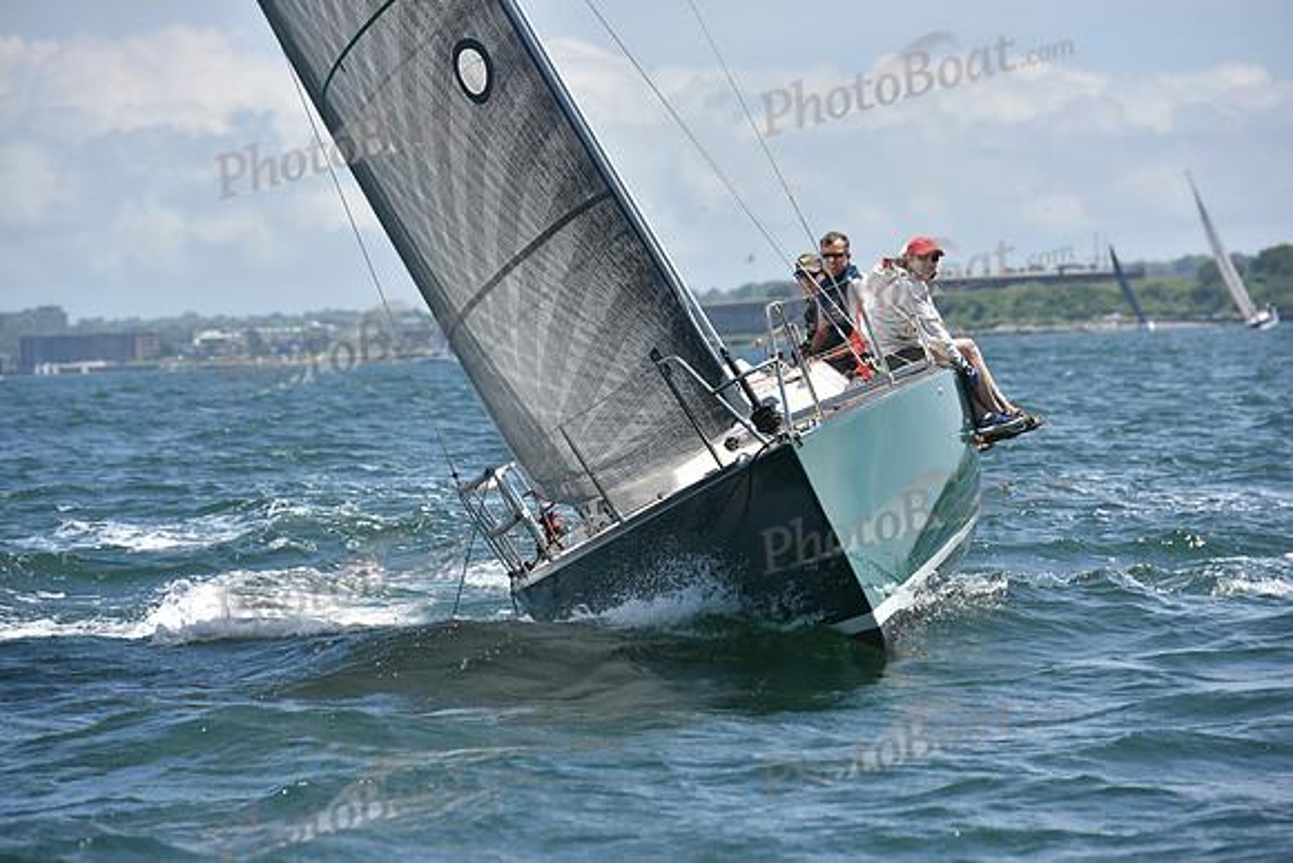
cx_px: 646
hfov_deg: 11.1
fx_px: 6646
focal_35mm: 185
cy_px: 432
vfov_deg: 7.4
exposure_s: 1/1250
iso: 250
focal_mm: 185
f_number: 6.3
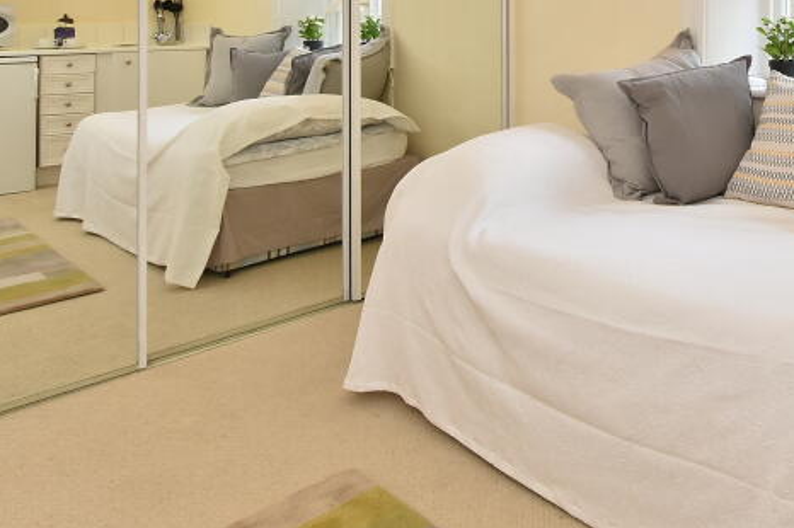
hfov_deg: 52.9
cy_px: 9
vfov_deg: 36.2
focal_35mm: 33
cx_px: 653
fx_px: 727
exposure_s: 1/30
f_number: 8
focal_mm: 10
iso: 200
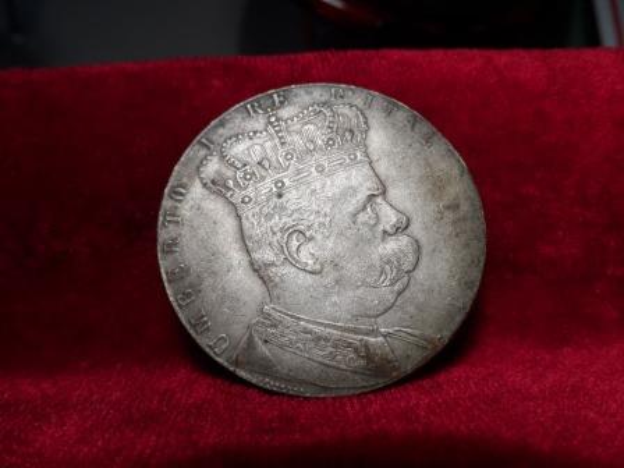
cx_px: 312
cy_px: 234
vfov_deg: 56.8
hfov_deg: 71.6
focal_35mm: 24
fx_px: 433
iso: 80
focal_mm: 4
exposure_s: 1/60
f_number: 3.2
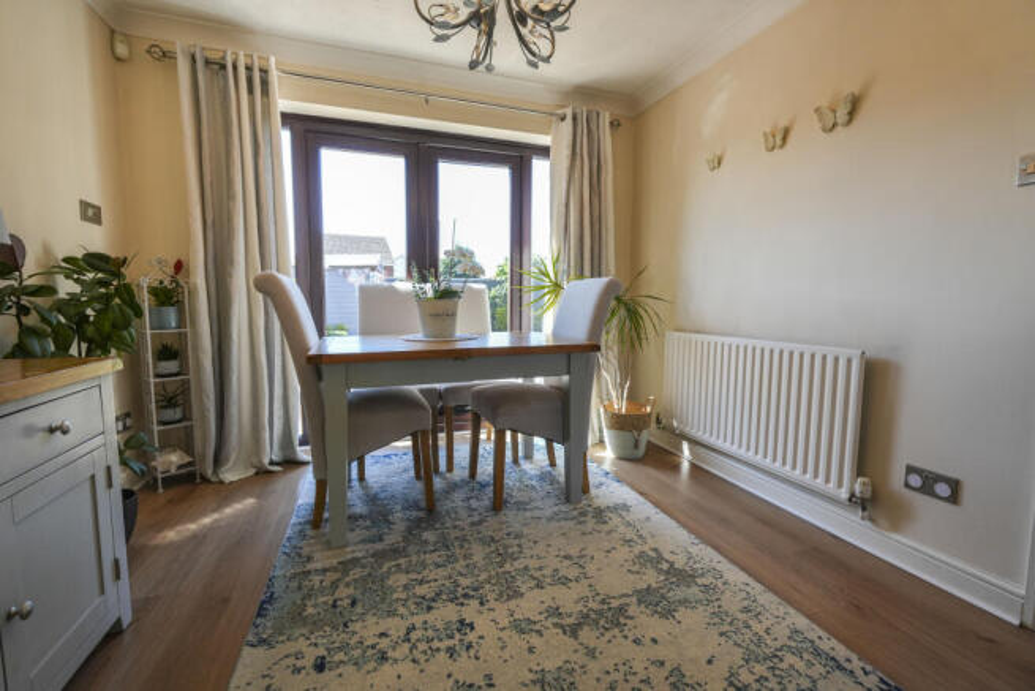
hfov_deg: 100.4
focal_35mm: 15
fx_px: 431
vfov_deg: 77.4
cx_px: 518
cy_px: 346
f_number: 4
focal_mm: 10
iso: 200
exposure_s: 1/160
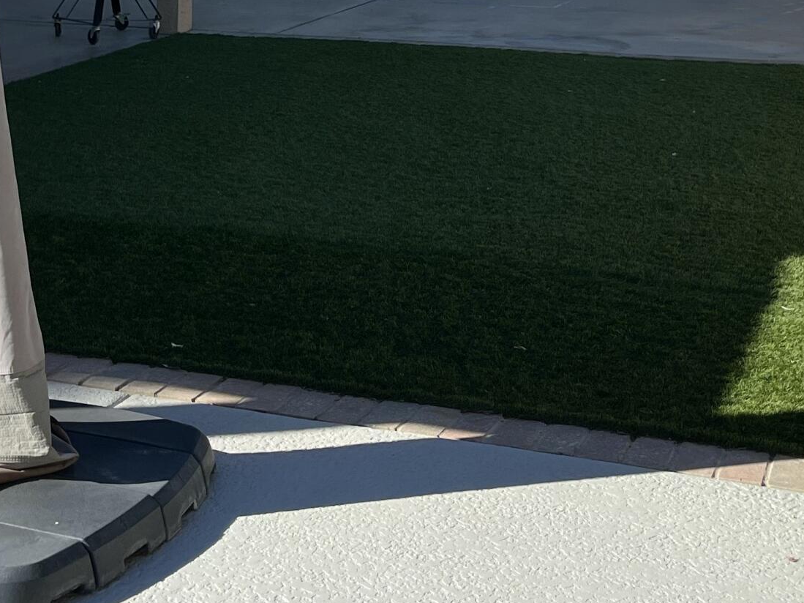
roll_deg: -0.5
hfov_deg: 27.4
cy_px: -151
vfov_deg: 19.3
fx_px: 1649
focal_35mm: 71
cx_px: 378
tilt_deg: -2.9
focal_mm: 5.1
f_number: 1.6
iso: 50
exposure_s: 1/1992
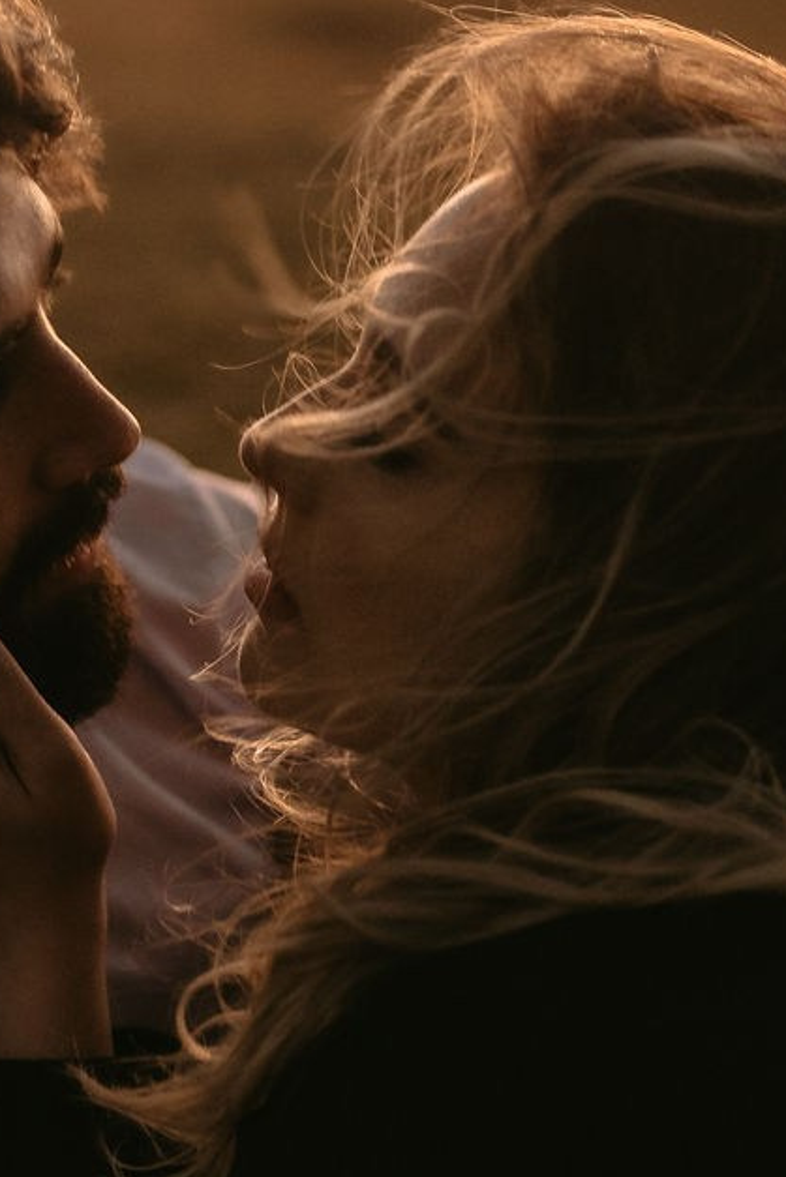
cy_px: 877
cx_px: 187
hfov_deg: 17.4
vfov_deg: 25.7
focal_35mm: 78
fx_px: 2553
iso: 1600
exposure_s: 1/125
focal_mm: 35
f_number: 1.8
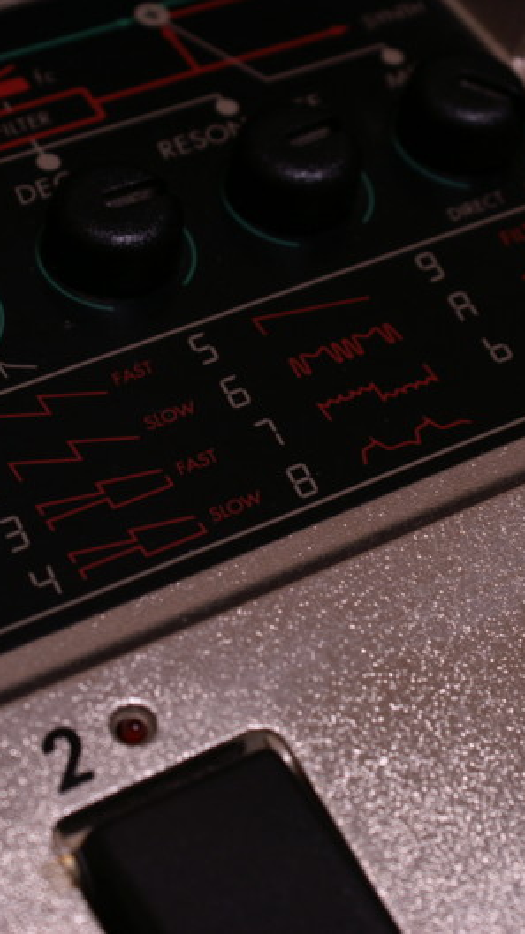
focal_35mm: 95
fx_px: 2354
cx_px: 403
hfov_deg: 12.7
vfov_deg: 22.5
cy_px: 468
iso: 200
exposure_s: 1/8
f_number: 5.6
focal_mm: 40
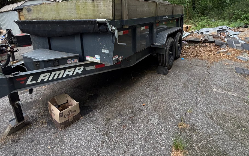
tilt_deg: -5.9
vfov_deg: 53.2
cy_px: 44
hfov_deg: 79.7
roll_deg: +3.7
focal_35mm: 22
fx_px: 149
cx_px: 127
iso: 200
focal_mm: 2.22
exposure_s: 1/121
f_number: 2.2
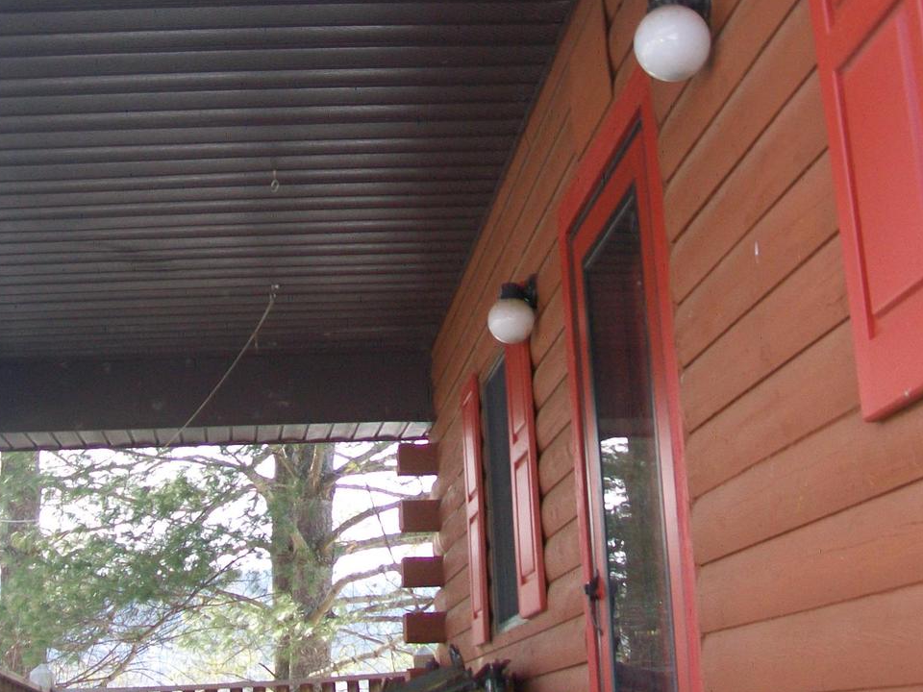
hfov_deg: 37.4
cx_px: 370
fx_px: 1360
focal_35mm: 51
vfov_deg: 28.5
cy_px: 421
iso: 64
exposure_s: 1/125
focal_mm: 6.1
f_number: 2.7
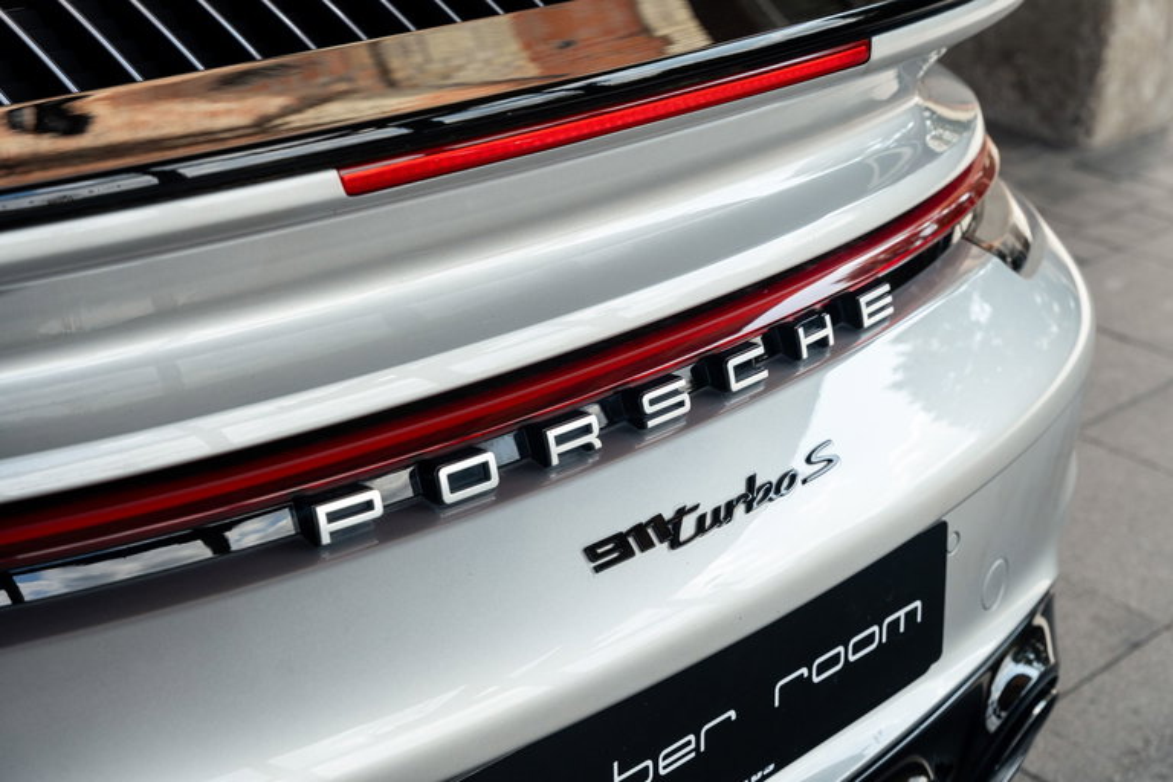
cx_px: 586
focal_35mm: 56
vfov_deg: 24.4
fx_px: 1808
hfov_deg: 35.9
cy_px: 391
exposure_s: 1/250
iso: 800
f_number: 5.6
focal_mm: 55.5
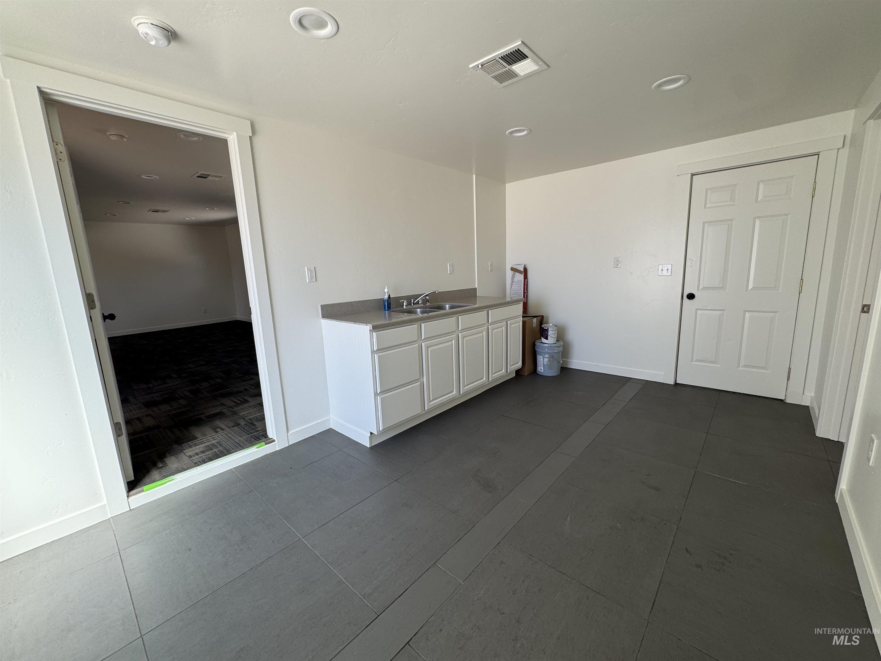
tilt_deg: -9.7
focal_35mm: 14
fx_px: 356
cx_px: 440
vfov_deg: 85.7
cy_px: 330
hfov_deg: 102.1
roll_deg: +1.9
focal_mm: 2.22
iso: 40
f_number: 2.2
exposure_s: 1/123
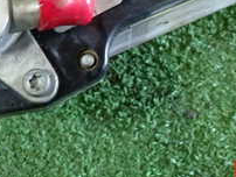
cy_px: -76
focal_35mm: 89
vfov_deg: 15.5
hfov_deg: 21.9
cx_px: 147
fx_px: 607
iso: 400
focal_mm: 5.4
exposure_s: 1/30
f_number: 2.3
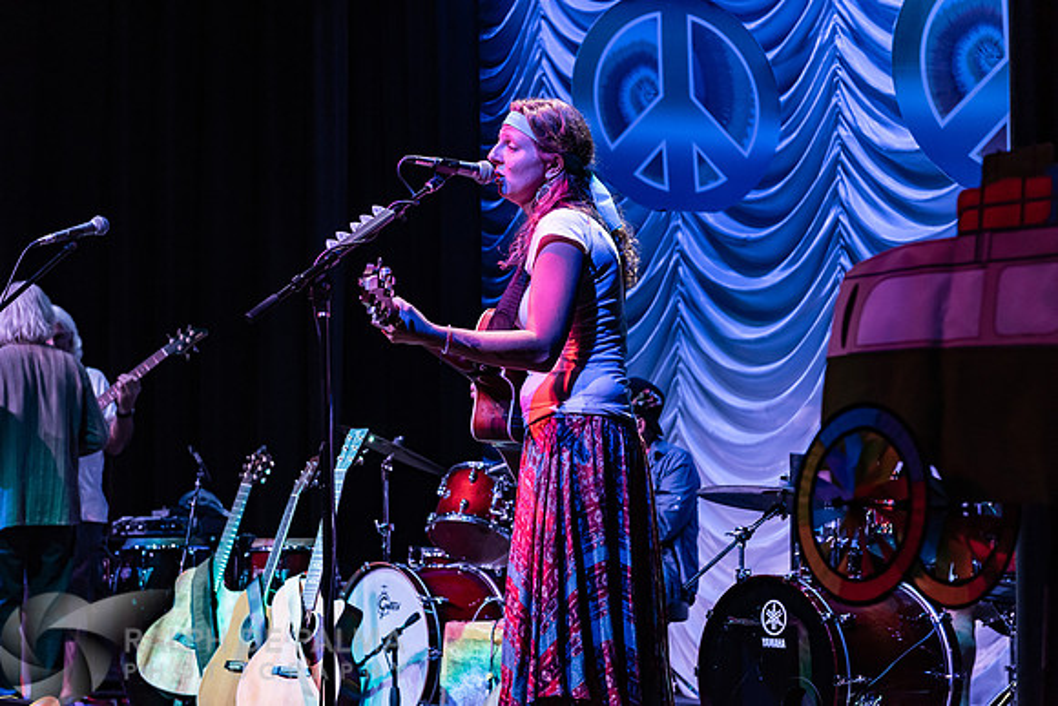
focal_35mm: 70
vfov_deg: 19.5
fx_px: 2058
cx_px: 529
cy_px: 353
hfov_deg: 28.8
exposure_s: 1/160
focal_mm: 70
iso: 1600
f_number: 5.6
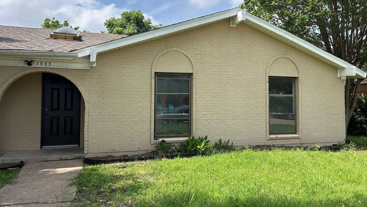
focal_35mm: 30
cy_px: 92
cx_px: 178
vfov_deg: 38.9
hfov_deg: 64.3
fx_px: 292
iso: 50
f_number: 1.5
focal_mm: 5.7
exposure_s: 1/2762
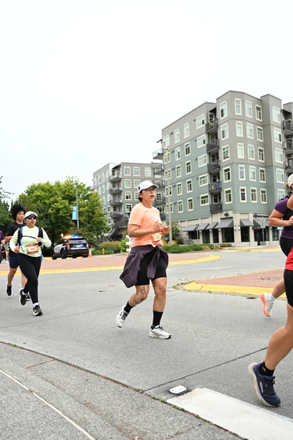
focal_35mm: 30
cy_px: 220
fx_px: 372
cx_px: 146
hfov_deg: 43.0
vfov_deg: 61.1
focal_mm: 30.5
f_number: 4
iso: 1600
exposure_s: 1/800
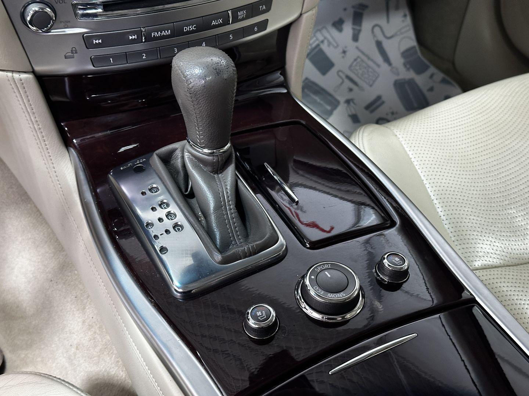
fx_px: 734
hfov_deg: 39.7
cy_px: 198
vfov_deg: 30.3
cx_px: 264
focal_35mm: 48
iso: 320
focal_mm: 6.86
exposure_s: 1/33
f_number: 1.78
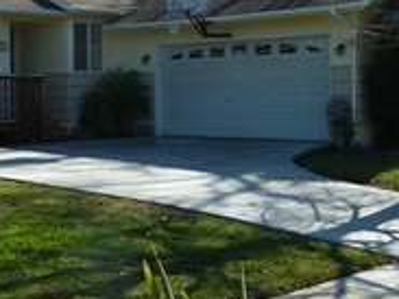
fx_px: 806
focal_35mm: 70
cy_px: 68
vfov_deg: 20.8
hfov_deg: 27.6
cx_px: 120
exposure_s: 1/500
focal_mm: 4.1
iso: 80
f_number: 4
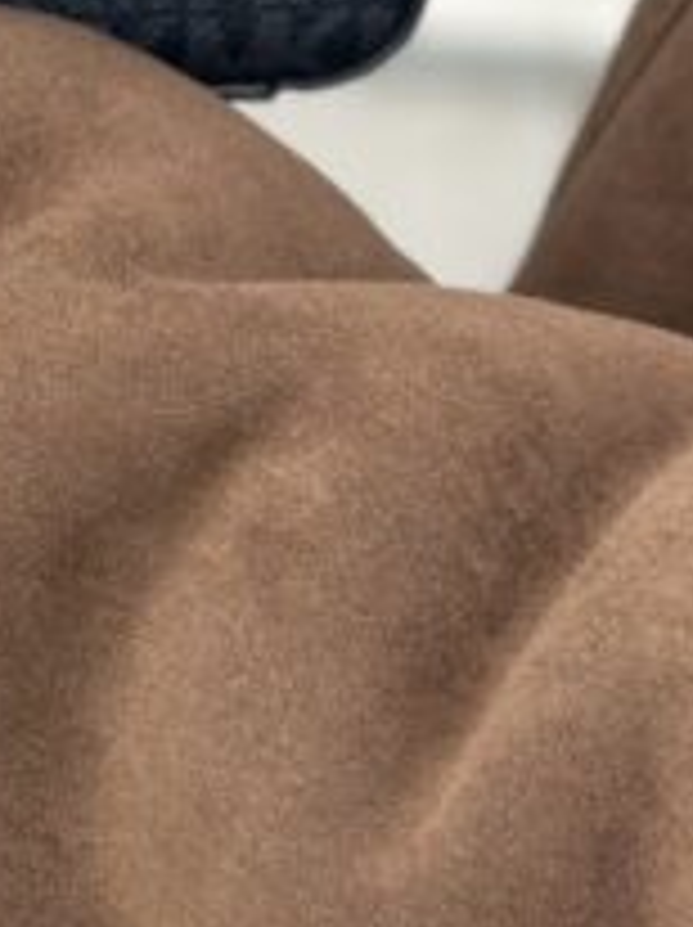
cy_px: -1328
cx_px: -783
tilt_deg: -6.8
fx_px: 6393
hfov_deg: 6.0
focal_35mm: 239
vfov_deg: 7.7
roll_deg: -1.3
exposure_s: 1/344
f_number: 1.78
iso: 80
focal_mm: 6.86
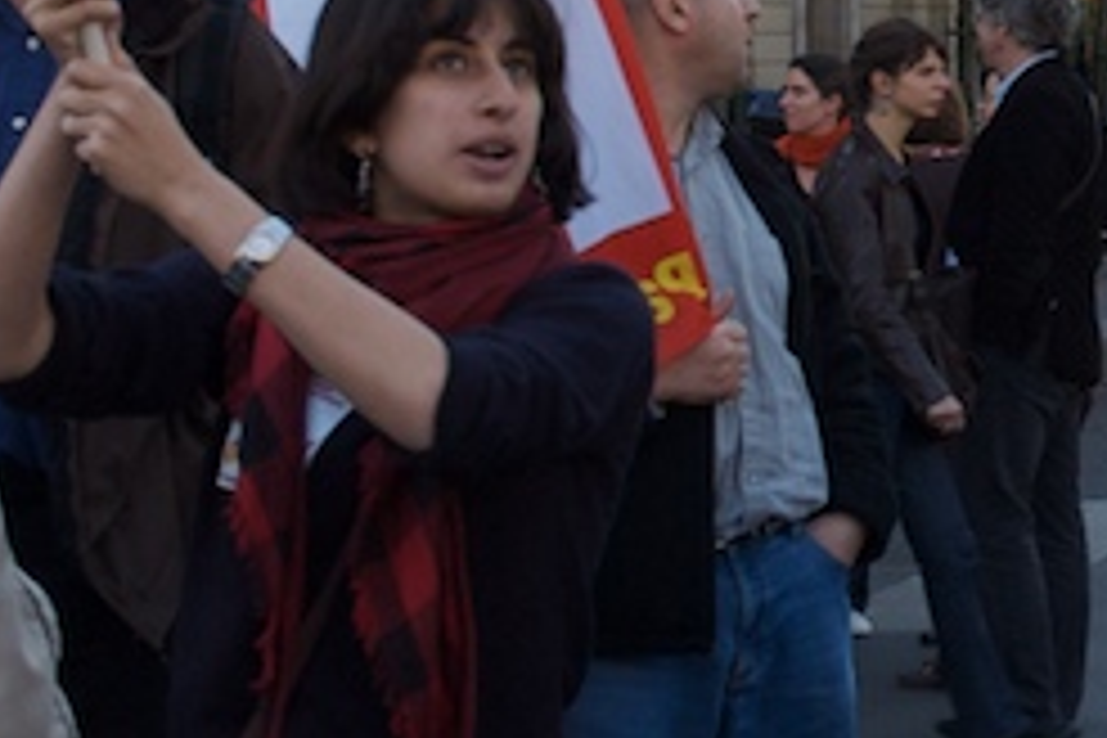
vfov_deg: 10.0
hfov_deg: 14.5
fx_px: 4212
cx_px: 1294
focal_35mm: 137
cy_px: 63
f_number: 6.3
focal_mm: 22
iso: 200
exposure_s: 1/160
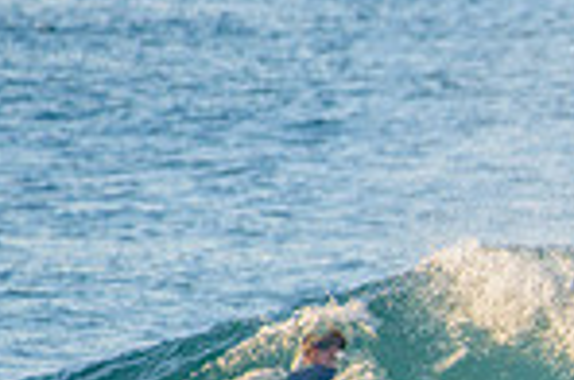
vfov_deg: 0.7
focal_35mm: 1966
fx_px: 31279
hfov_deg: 1.1
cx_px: 1012
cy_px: 498
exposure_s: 1/1250
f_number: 5.6
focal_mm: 500
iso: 500
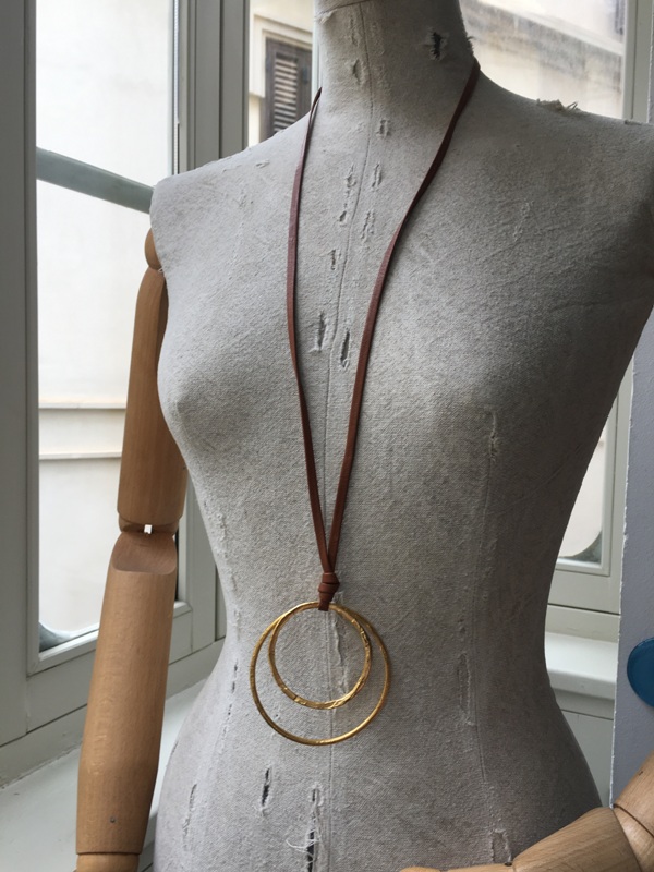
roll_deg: -1.6
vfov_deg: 61.7
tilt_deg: -3.1
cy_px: 436
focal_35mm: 29
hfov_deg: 48.2
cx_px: 327
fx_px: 731
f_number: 2.2
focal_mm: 4.15
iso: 25
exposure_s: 1/122
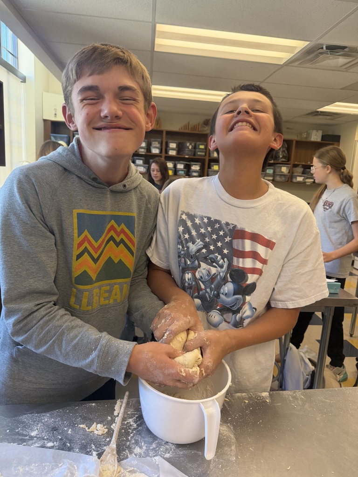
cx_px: 179
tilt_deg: -12.8
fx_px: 331
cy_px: 238
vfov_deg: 71.6
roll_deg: -3.2
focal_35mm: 24
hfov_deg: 56.8
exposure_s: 1/120
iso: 320
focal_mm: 6.76
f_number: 1.78
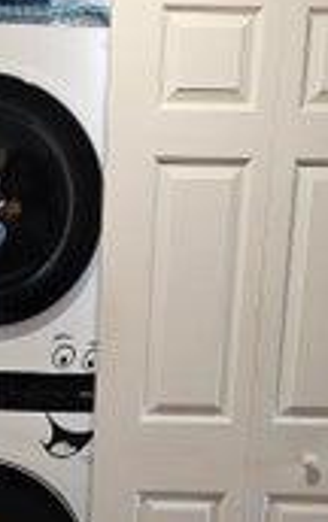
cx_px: 33
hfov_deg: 18.9
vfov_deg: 29.0
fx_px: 969
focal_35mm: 68
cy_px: 464
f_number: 1.7
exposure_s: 1/120
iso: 320
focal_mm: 6.3
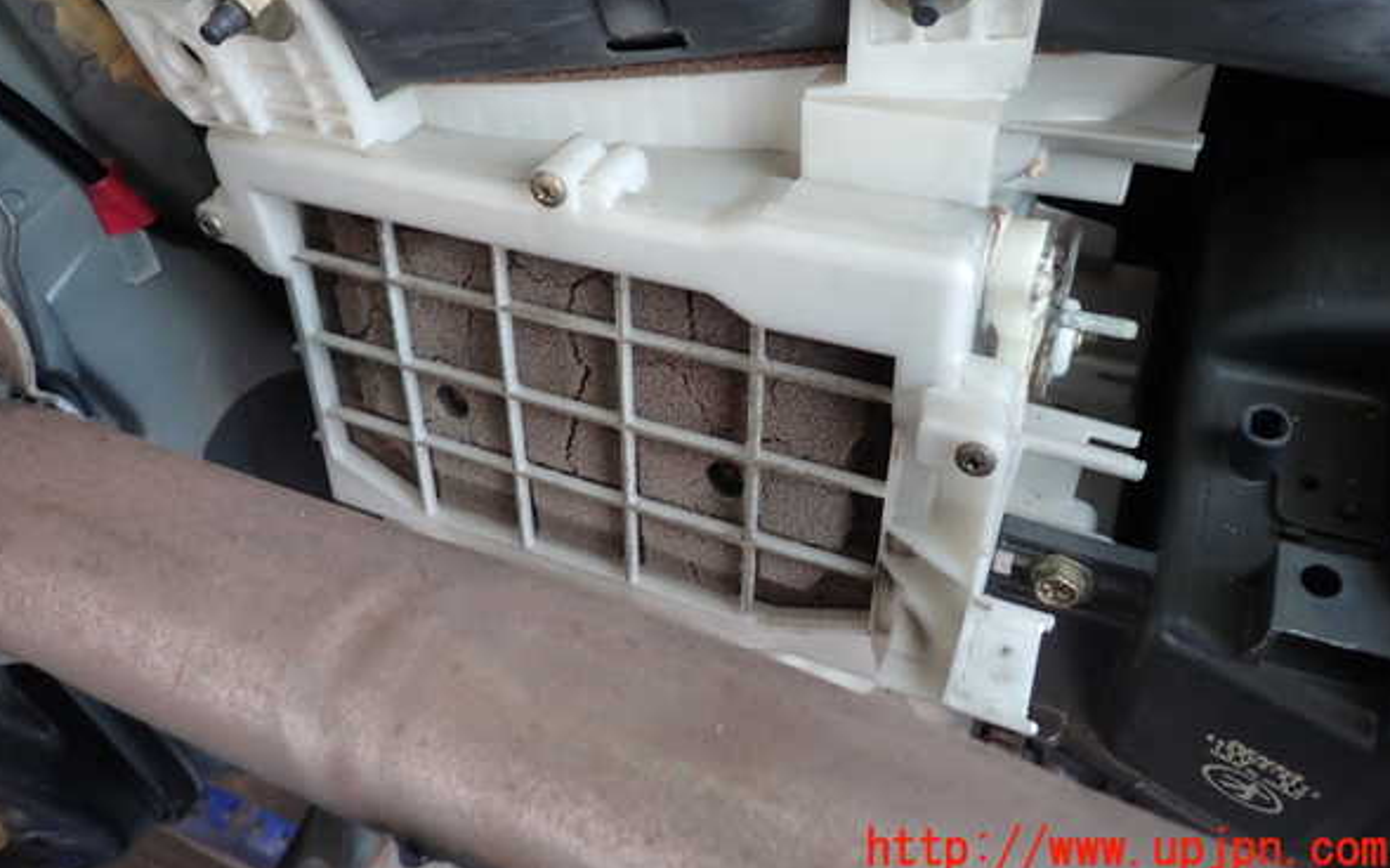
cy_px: 349
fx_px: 1023
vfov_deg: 45.8
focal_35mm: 27
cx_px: 691
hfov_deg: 68.4
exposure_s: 1/50
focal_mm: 4.5
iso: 200
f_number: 2
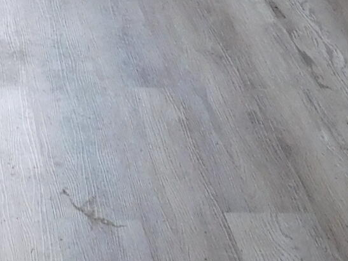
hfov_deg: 13.8
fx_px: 1378
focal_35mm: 137
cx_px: -115
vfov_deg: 9.2
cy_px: -450
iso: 220
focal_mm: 4.5
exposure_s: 1/30
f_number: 3.4
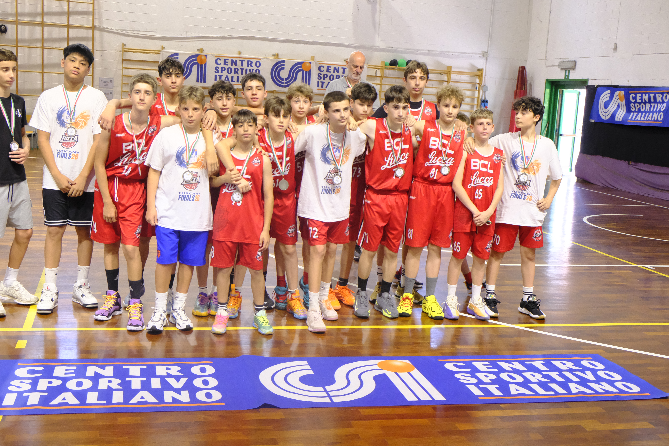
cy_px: 217
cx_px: 304
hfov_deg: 47.4
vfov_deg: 32.6
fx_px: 762
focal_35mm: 41
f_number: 4
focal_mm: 24.3
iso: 6400
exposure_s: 1/320
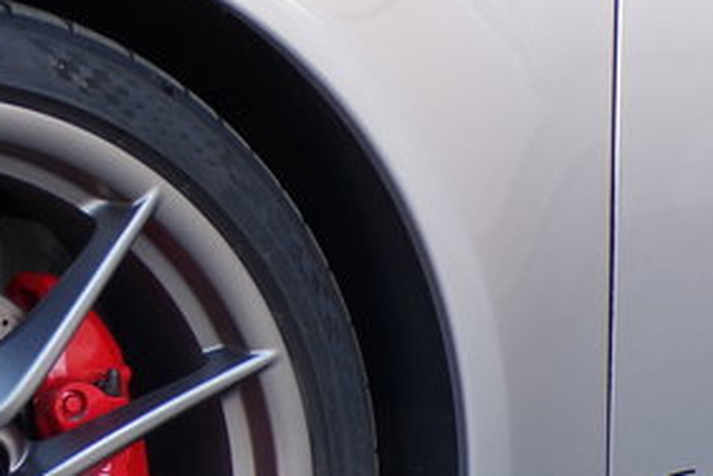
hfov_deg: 17.1
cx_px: 149
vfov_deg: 11.4
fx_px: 2357
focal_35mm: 119
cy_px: 433
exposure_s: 1/100
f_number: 3.4
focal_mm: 7.6
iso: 100
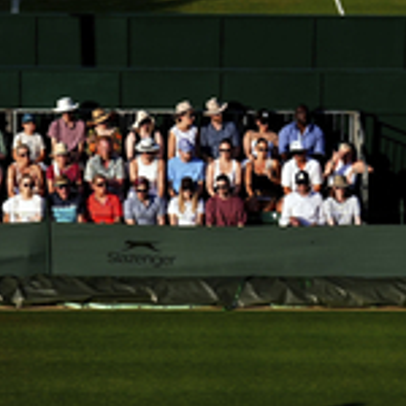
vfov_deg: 7.9
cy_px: 191
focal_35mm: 222
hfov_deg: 7.9
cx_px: 122
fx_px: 2946
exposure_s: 1/3200
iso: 400
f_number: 4.5
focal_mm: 70
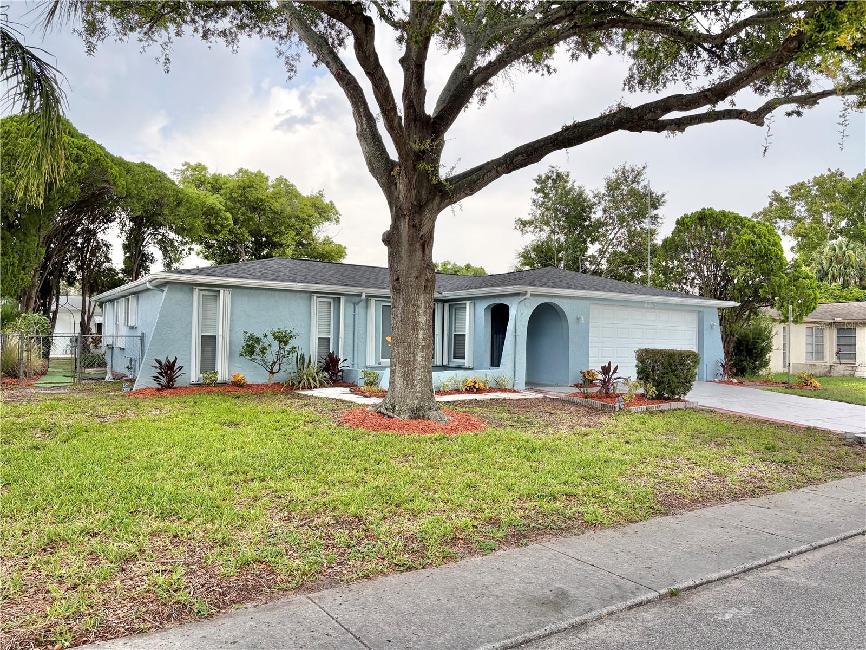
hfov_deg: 67.3
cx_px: 433
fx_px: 650
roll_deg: -0.8
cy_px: 325
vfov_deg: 53.1
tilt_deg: +3.4
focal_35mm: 26
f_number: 1.6
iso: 50
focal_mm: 5.96
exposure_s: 1/647
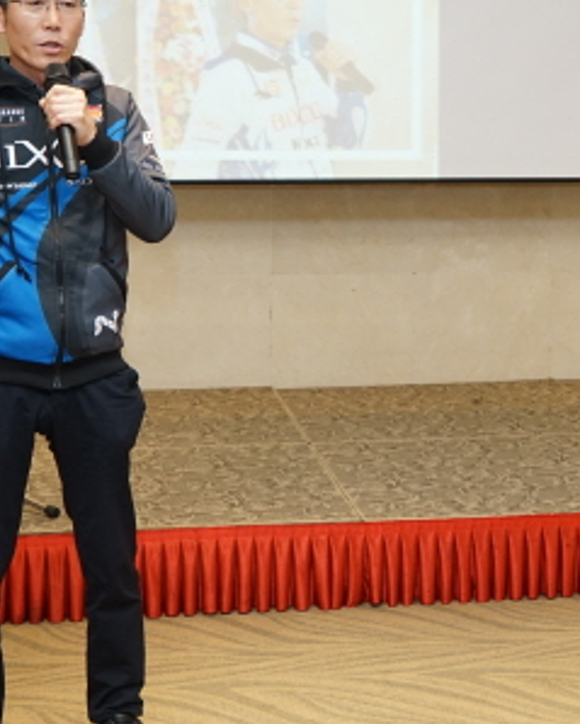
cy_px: 294
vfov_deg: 24.7
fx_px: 1650
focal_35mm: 77
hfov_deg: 19.8
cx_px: 427
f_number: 5
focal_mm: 35
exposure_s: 1/100
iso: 800
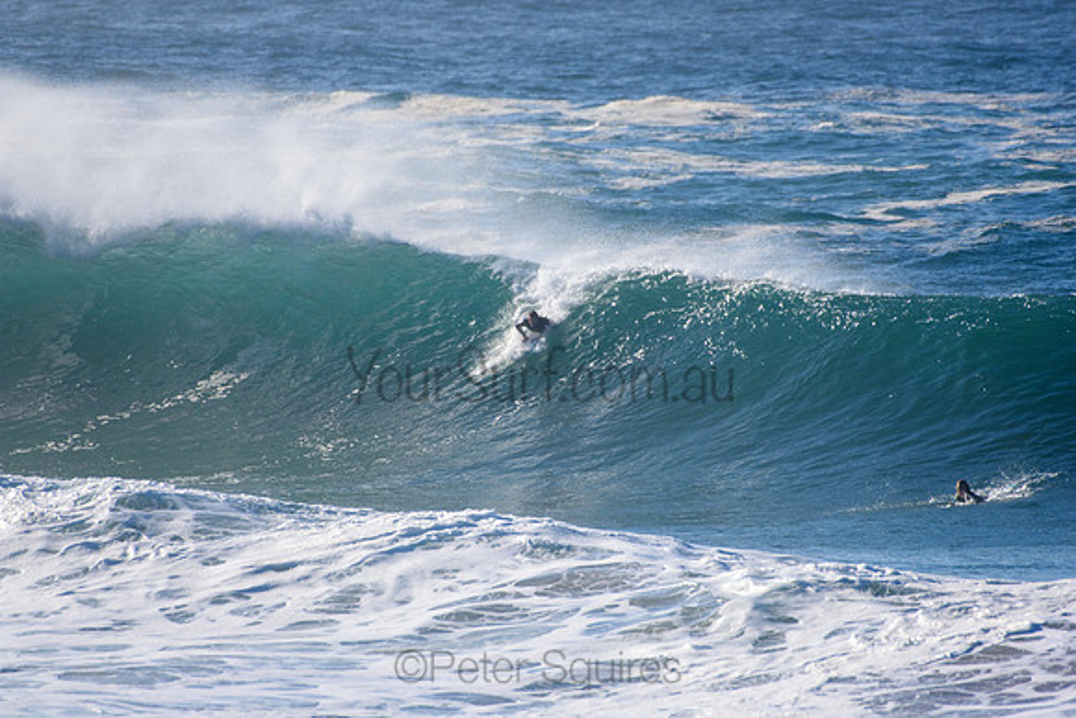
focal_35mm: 750
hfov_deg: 2.7
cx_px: 538
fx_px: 22421
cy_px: 359
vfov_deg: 1.8
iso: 320
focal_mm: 500
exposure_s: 1/2000
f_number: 5.6
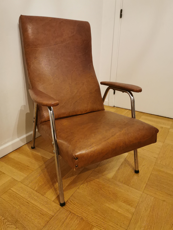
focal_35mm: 27
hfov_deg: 51.4
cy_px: 115
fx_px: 180
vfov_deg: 65.3
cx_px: 86
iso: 500
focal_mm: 5.58
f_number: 1.8
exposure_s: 1/33.3
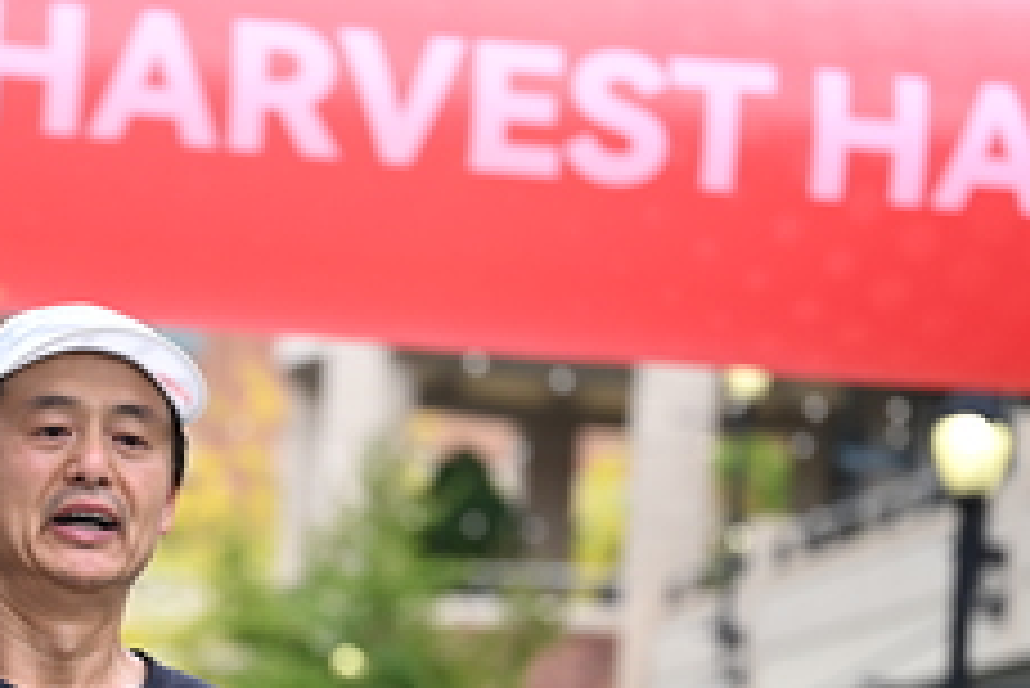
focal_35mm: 168
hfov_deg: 12.1
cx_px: 81
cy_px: 704
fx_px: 4810
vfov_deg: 8.1
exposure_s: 1/2000
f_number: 2.8
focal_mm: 70
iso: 640
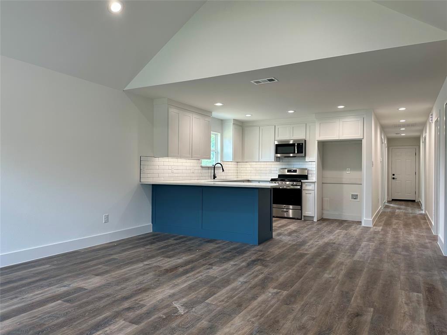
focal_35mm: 24
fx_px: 310
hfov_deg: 71.6
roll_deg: +1.2
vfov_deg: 56.8
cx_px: 224
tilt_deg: -0.3
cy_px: 168
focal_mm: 6.86
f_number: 1.78
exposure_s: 1/112
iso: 125
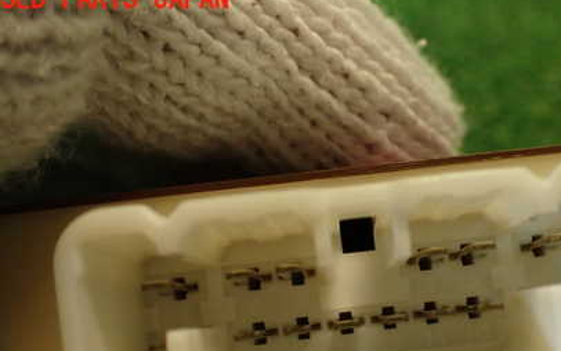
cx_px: 392
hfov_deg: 41.8
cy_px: 293
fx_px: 719
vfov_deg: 26.8
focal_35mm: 47
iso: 200
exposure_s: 1/50
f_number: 2.3
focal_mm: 5.4
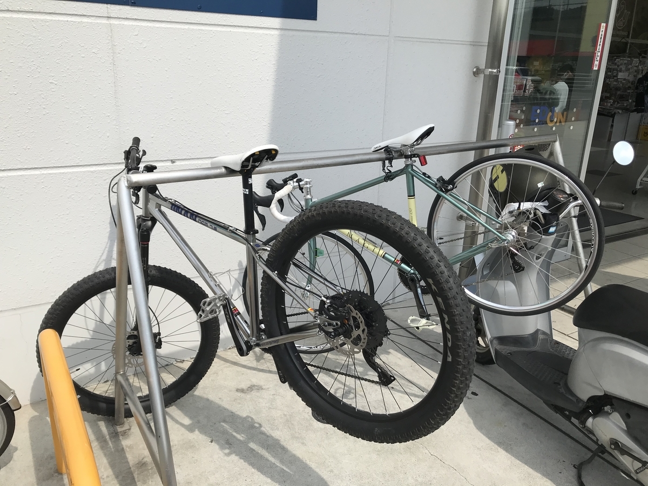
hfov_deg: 63.4
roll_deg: -0.3
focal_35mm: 28
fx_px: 524
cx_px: 324
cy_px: 243
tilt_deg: -18.6
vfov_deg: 49.7
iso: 20
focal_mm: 3.99
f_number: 1.8
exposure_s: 1/2817
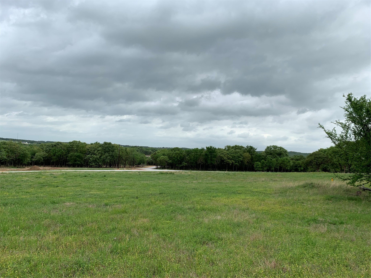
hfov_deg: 67.3
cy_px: 139
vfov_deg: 53.1
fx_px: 279
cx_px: 186
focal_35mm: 26
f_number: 1.8
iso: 25
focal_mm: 4.25
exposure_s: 1/1812
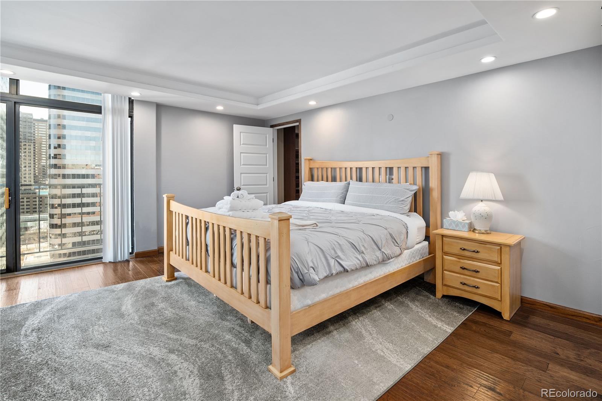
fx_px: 267
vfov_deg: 73.7
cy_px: 200
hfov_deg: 96.7
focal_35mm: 16
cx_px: 301
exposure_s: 1/5
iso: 640
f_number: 8
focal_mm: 16
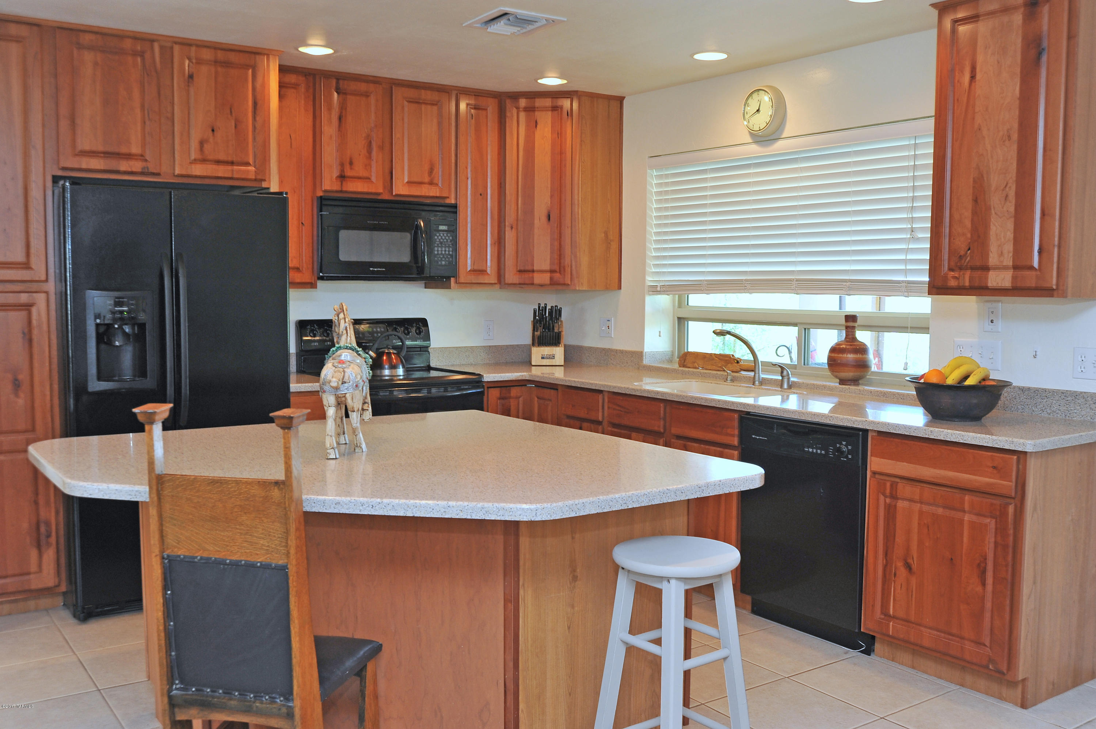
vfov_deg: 37.8
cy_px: 364
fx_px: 1065
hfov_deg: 54.5
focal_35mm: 35
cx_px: 548
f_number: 6.3
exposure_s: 1/30
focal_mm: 35
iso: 640
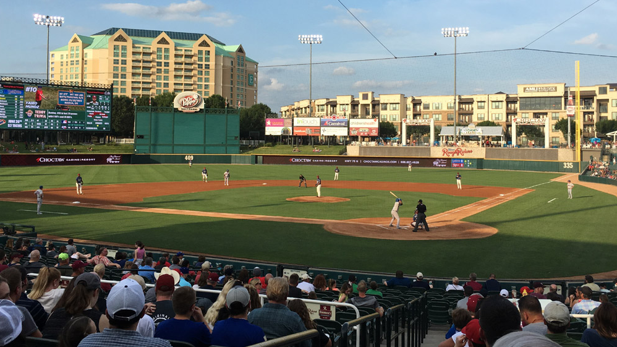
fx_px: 622
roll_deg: -0.2
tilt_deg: +2.9
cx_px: 333
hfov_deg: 52.7
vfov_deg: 31.0
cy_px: 129
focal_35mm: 38
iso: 25
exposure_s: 1/962
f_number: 2.2
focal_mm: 4.15
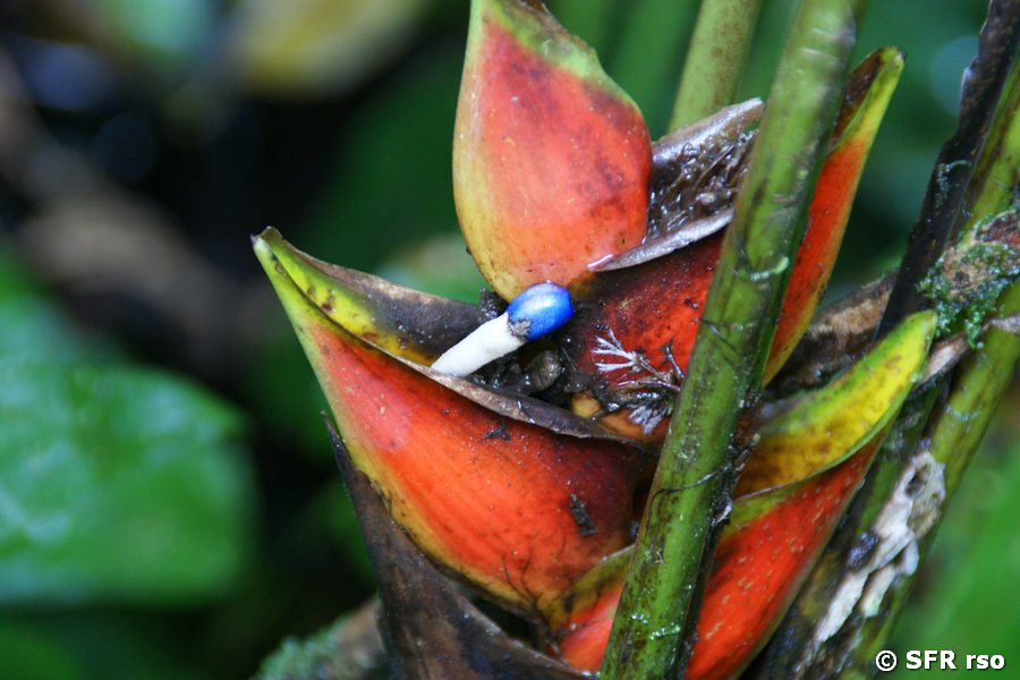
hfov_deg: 6.9
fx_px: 8499
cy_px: 340
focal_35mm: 300
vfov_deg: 4.6
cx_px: 510
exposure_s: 1/4
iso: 400
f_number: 6.3
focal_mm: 200
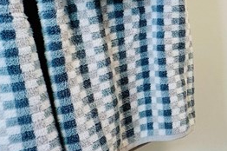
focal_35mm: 57
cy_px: -18
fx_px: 359
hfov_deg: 23.8
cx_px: 376
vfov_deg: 22.3
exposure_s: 1/120
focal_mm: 2.22
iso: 64
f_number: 2.2
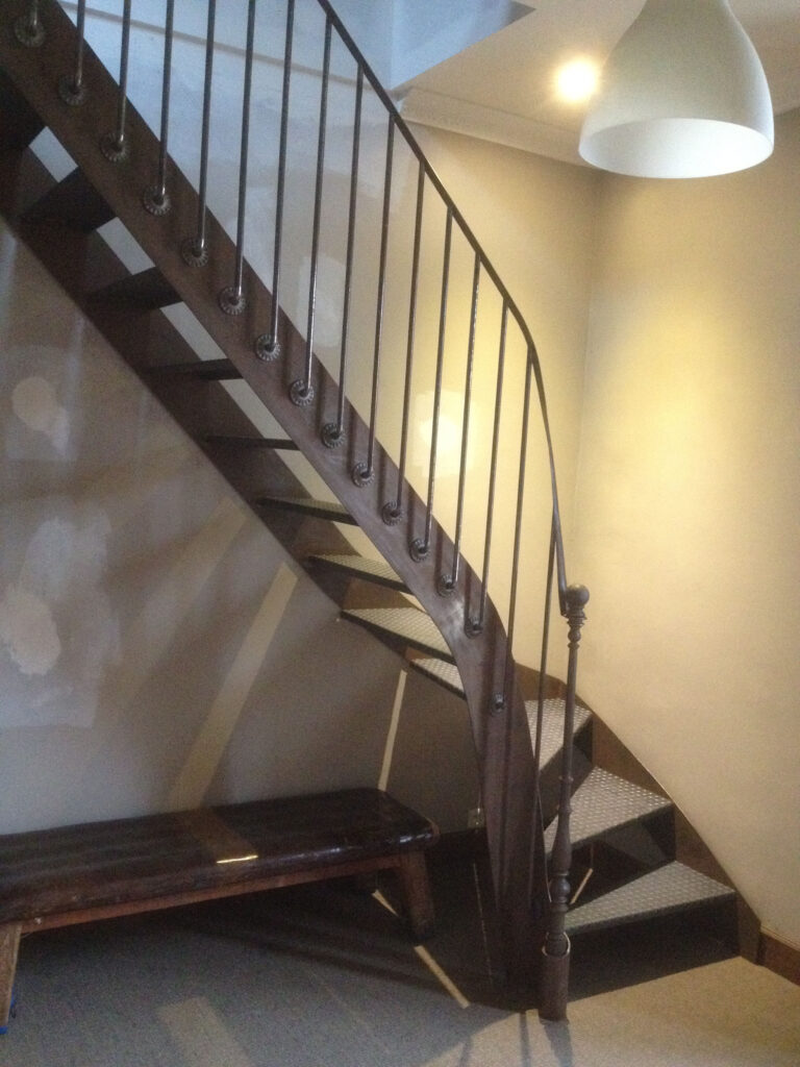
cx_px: 400
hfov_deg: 40.7
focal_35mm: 35
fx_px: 1078
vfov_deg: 52.6
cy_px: 534
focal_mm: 4.28
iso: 500
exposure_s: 1/15
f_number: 2.4
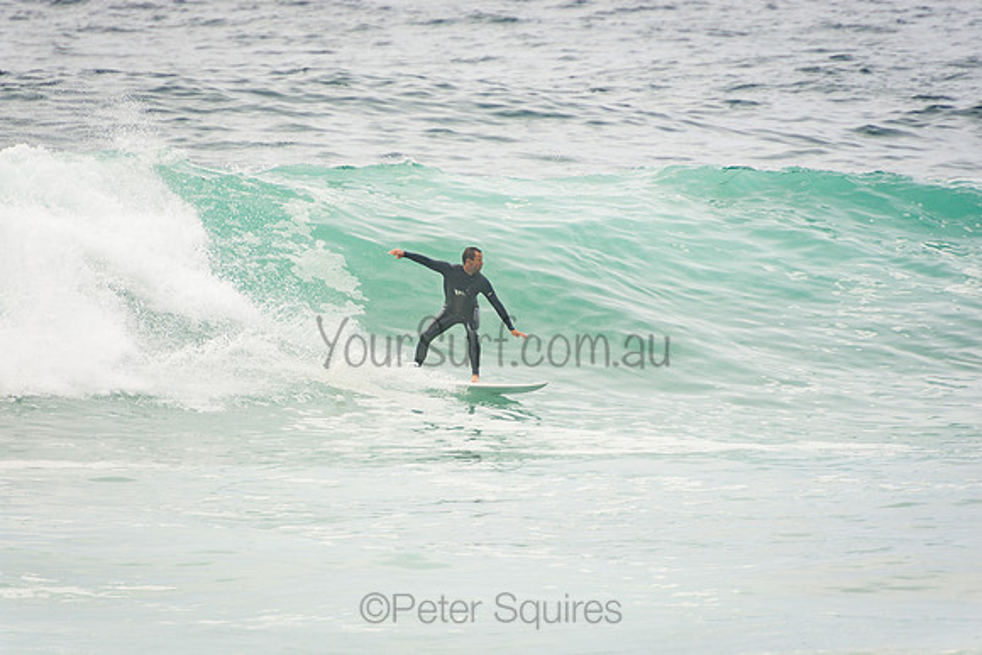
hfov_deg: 3.4
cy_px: 328
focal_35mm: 600
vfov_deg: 2.3
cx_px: 491
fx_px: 16370
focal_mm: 400
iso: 200
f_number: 5.6
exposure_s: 1/1250
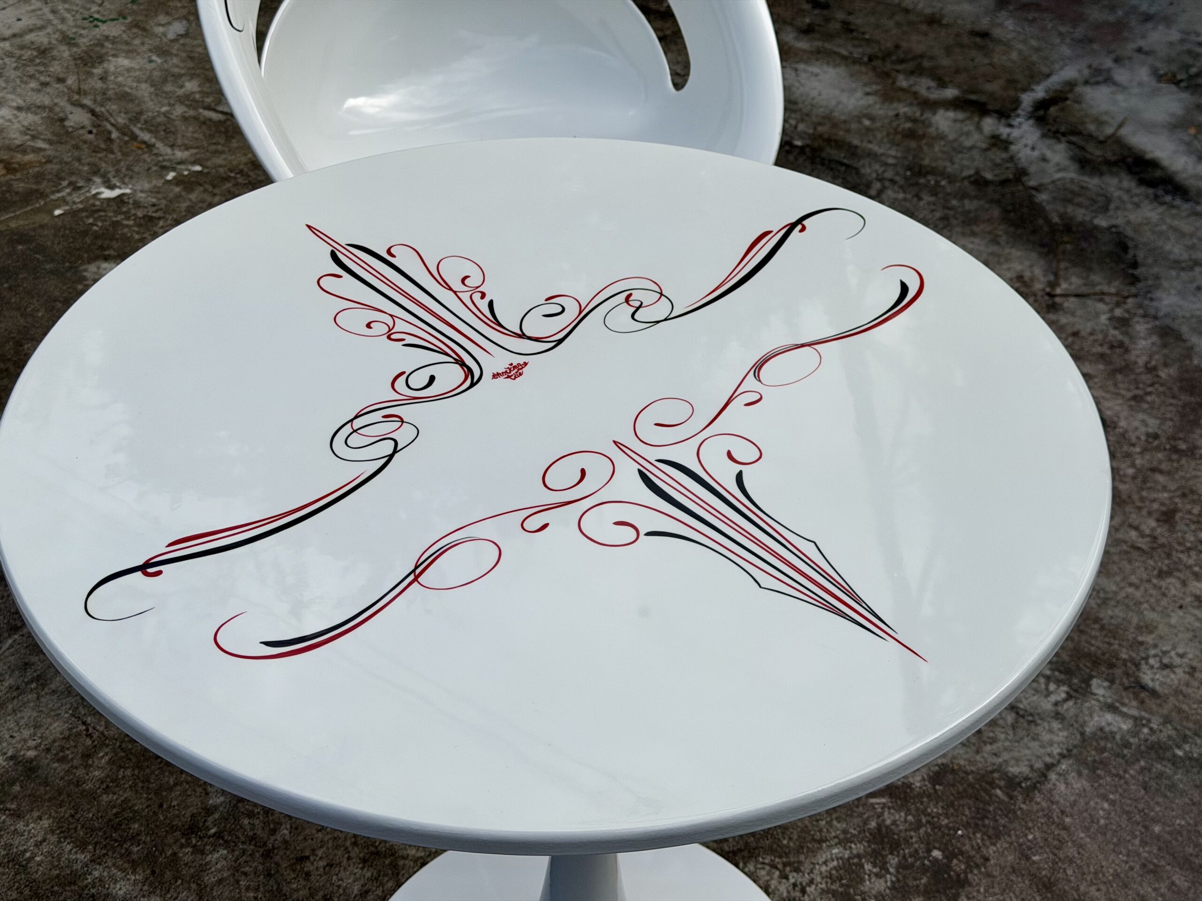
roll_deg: -1.5
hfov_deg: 39.7
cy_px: 450
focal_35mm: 48
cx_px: 601
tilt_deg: -40.1
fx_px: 1667
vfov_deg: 30.3
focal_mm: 6.76
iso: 64
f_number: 1.78
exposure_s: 1/6536
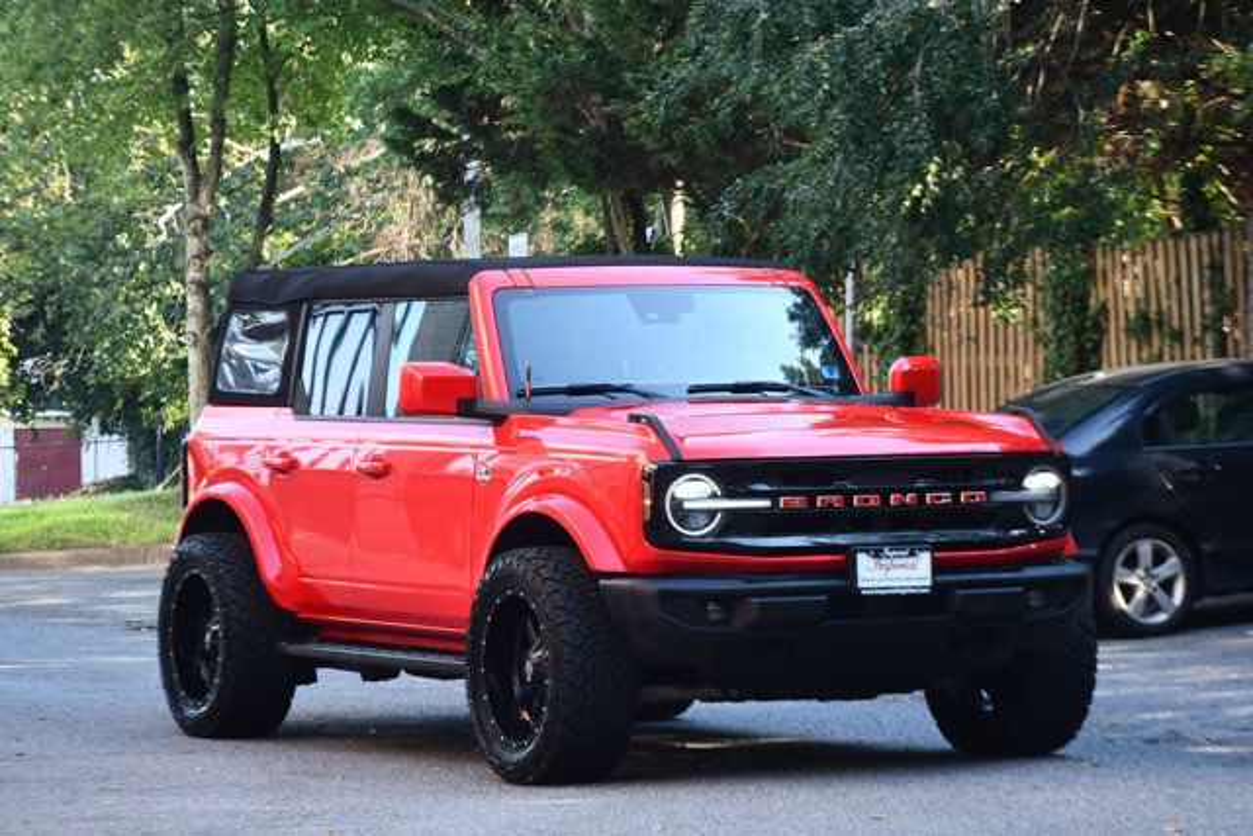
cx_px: 626
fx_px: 4282
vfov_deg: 11.2
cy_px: 418
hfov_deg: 16.6
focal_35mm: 123
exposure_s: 1/250
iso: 450
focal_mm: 82
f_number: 4.8
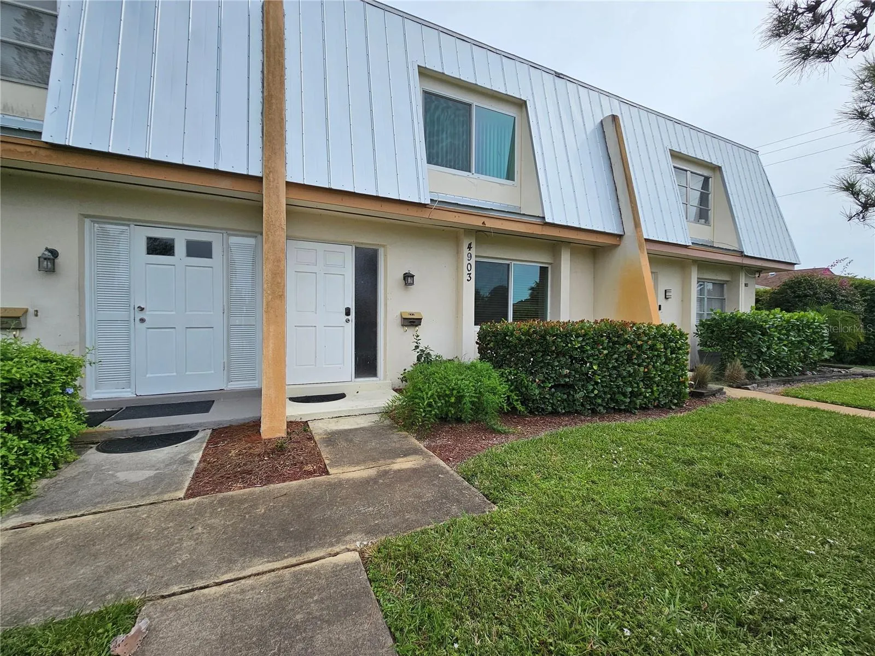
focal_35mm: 13
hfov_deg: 106.2
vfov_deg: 89.9
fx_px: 329
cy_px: 328
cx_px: 438
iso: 50
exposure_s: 1/2456
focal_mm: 2.2
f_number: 2.2
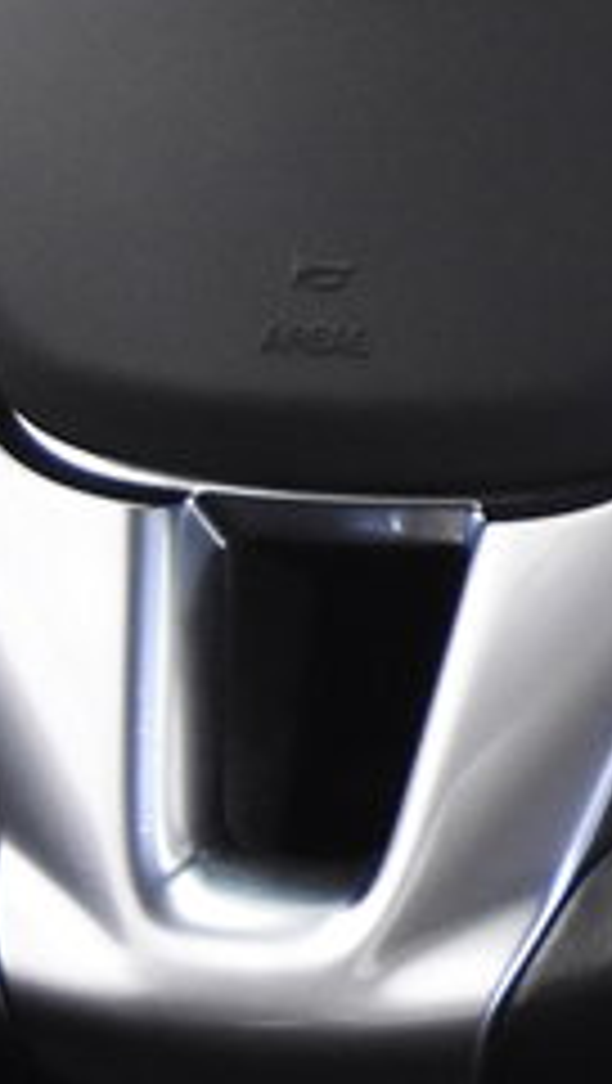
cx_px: 1557
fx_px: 6245
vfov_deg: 9.9
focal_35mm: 217
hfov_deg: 5.4
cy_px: 385
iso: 2800
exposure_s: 1/40
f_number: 3.2
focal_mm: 26
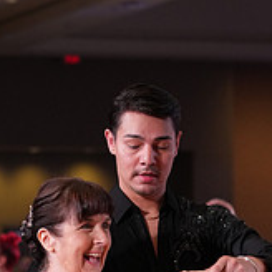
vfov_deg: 6.4
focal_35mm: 271
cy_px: 386
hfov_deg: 6.5
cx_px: 115
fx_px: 2409
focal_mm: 90
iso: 2500
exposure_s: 1/500
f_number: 4
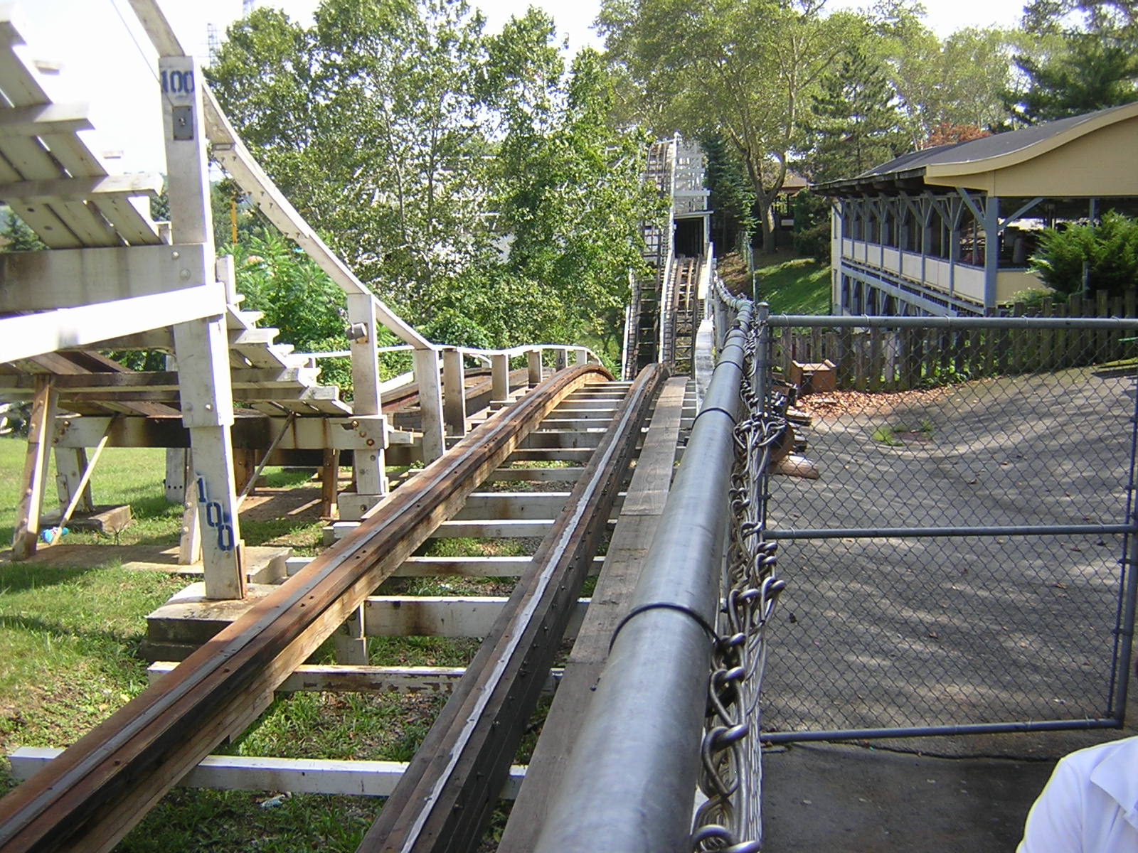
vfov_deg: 39.7
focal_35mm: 36
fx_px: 1183
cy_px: 426
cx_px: 569
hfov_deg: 51.4
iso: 100
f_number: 2.6
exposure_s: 1/414
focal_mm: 4.7
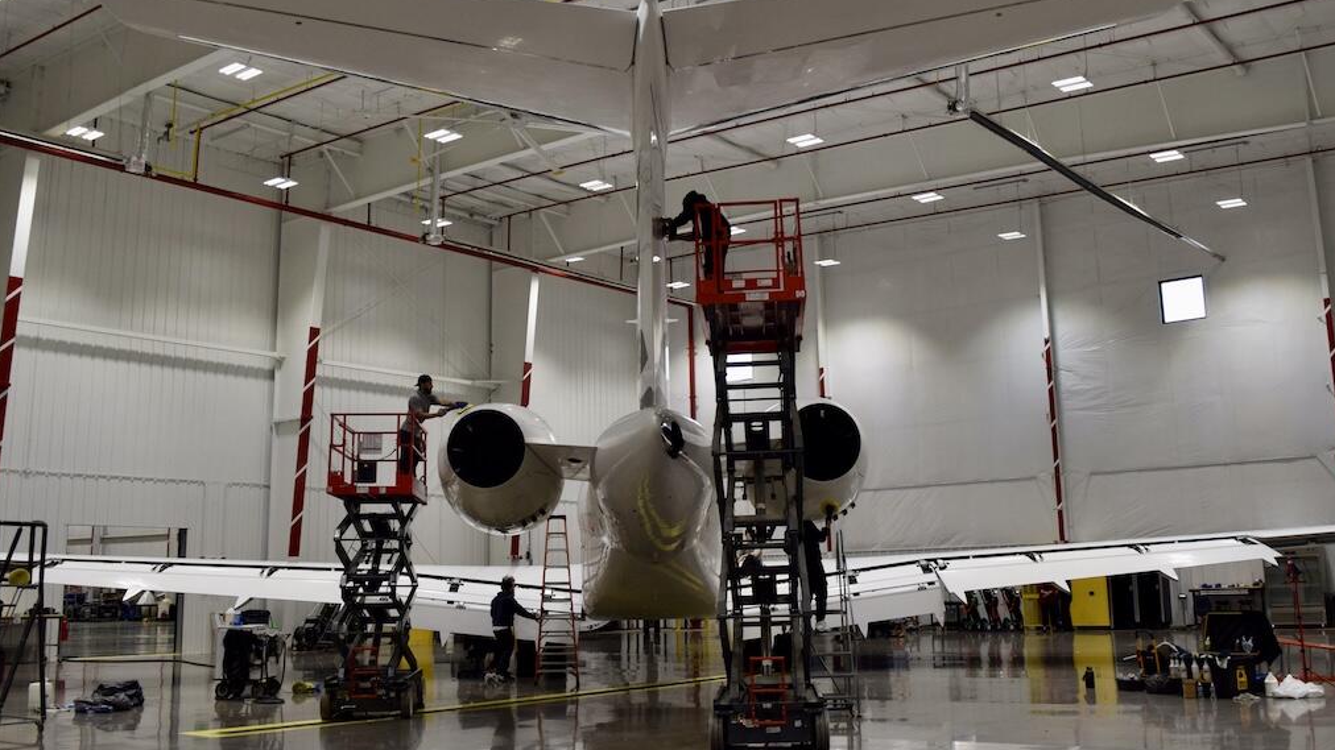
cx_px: 671
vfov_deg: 33.6
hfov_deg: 56.6
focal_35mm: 35
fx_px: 1239
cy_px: 305
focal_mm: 22
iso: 800
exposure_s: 1/125
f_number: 5.6
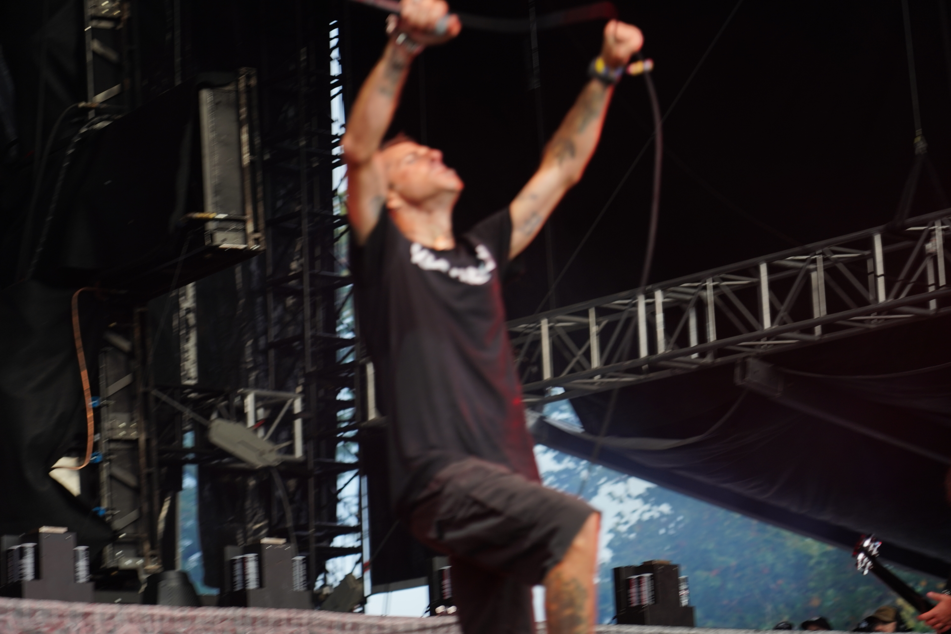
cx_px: 476
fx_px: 2774
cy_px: 317
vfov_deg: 13.0
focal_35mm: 105
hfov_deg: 19.5
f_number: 4
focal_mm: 105
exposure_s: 1/125
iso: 250
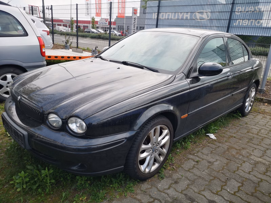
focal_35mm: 27
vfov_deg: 51.4
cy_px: 102
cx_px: 136
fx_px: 211
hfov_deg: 65.3
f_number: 1.8
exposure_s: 1/736
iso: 50
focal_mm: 5.58
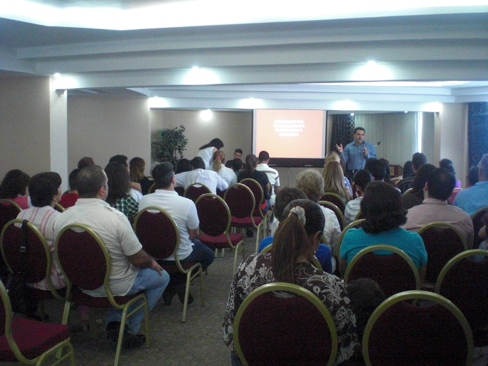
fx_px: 536
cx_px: 244
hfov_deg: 49.0
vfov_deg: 37.7
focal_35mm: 38
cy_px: 183
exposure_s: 1/50
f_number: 3.1
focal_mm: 6.3
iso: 800
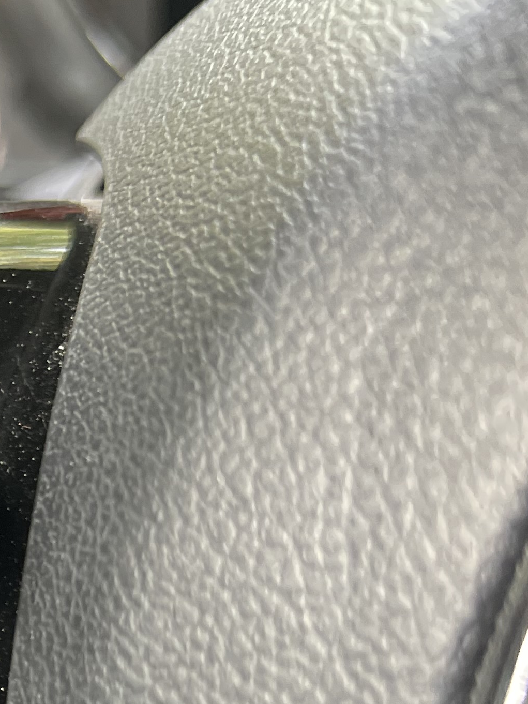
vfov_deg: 24.3
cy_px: 687
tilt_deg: -32.7
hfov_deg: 16.5
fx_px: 1566
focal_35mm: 77
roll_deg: +4.6
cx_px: -379
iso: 250
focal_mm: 5.7
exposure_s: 1/60
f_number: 1.5
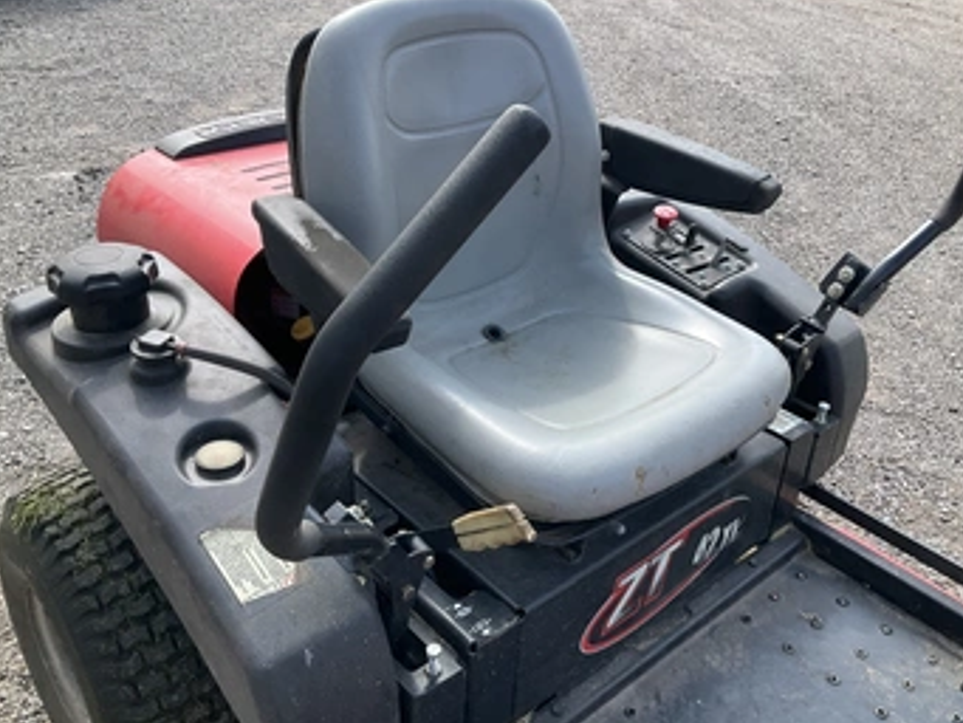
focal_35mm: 34
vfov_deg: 41.8
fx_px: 946
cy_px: 359
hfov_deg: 53.9
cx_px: 503
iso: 25
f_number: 1.8
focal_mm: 3
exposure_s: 1/545
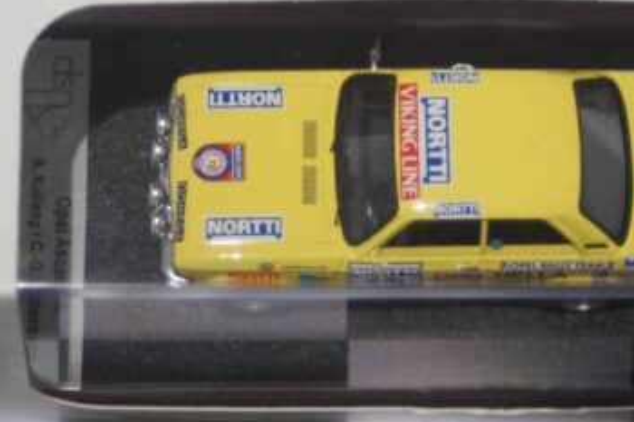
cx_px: 409
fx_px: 3168
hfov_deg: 11.4
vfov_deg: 7.6
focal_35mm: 180
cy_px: 149
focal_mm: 70
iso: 2000
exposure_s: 1/160
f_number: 5.6
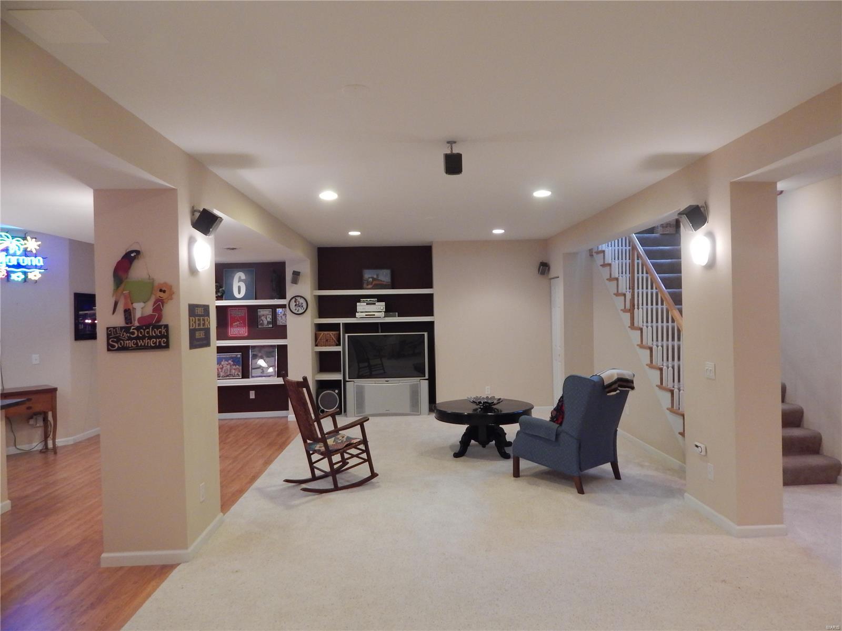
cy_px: 316
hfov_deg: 76.4
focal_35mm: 22
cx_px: 421
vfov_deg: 61.1
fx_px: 535
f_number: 3
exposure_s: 1/30
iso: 320
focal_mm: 4
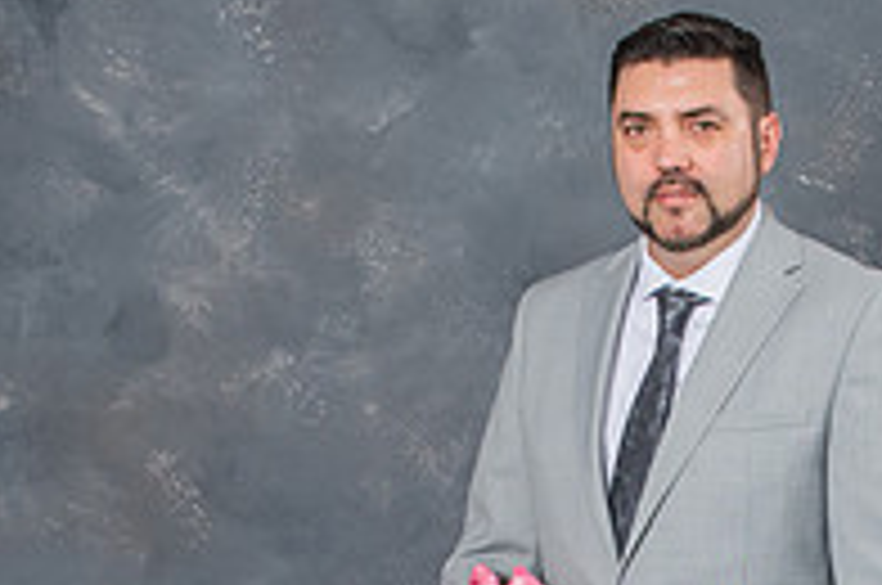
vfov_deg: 11.2
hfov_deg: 17.1
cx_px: 664
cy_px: 715
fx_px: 2911
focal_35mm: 119
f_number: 5.6
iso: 200
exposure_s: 1/160
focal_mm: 27
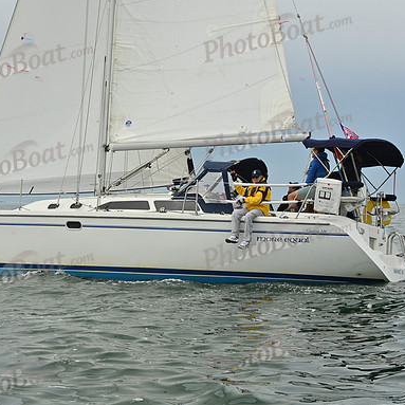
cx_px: 149
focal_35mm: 90
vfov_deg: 19.3
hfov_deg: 19.3
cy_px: 202
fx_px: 1191
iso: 320
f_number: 11
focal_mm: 70
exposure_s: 1/800
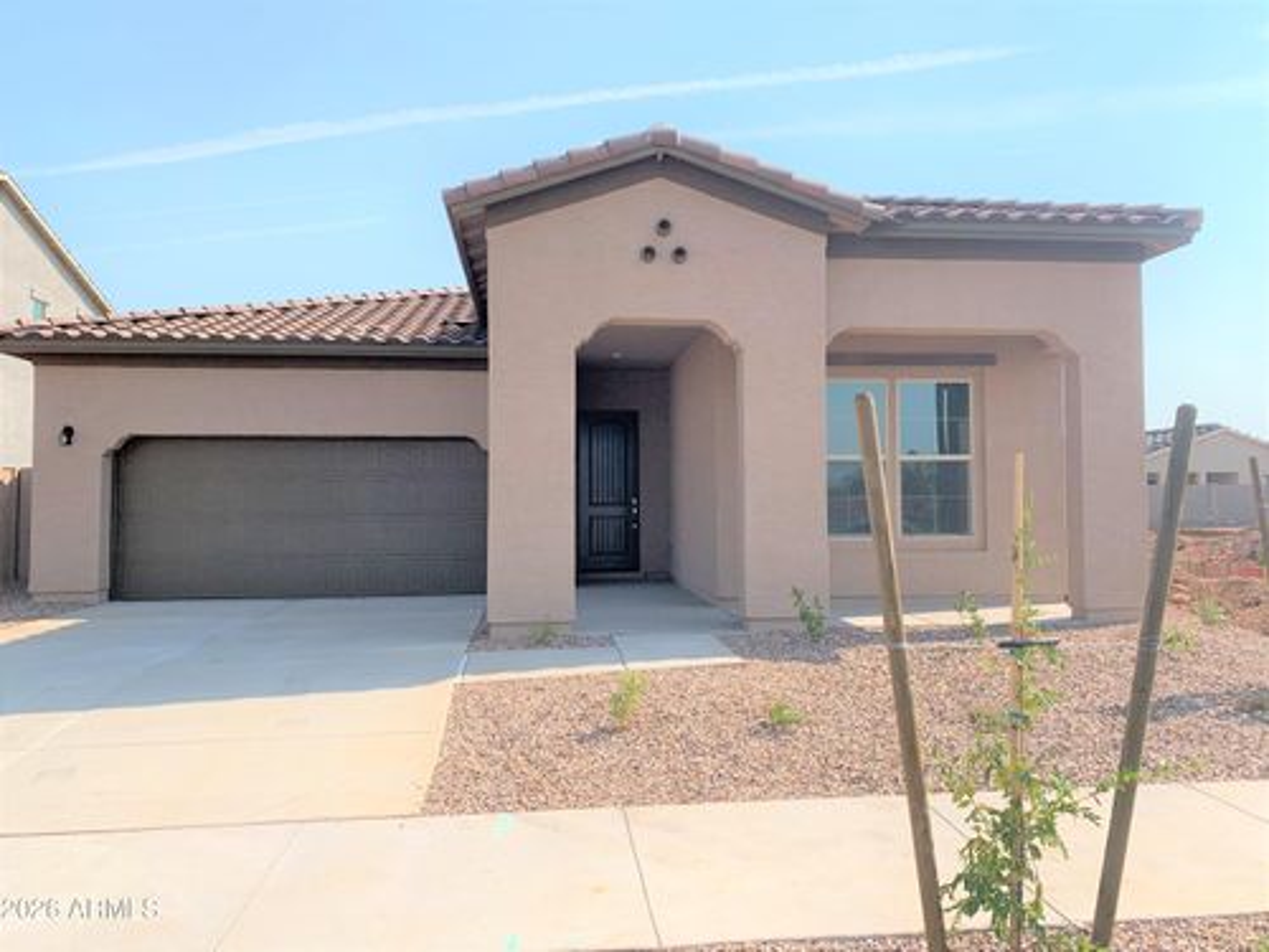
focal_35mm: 26
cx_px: 634
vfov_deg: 53.1
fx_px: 953
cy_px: 476
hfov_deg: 67.3
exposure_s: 1/2545
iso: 25
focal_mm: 4.25
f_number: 1.8
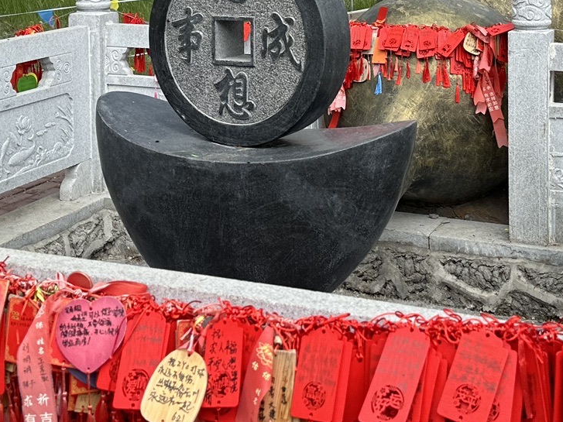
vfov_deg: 21.4
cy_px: -15
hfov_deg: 29.3
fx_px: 1073
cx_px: 326
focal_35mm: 66
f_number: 1.78
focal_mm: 6.86
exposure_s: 1/1562
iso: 80
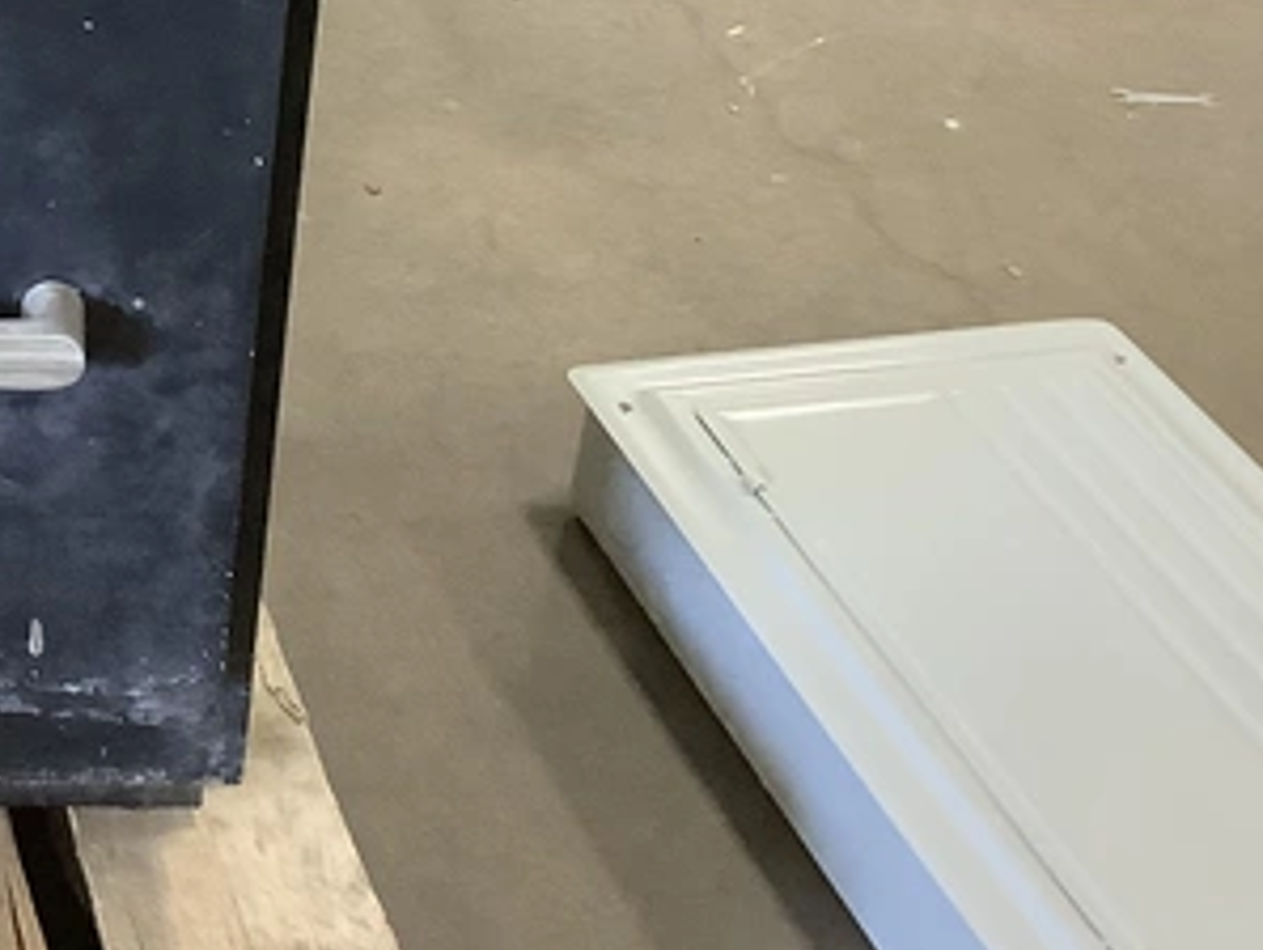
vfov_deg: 17.9
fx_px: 2848
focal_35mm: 78
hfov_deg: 22.9
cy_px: -218
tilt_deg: -24.5
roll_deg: -3.3
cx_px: -254
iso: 320
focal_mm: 3.3
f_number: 2.4
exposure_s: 1/50
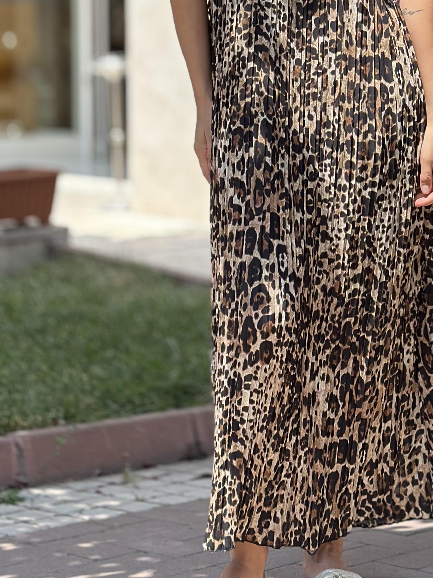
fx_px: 1902
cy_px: -86
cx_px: 325
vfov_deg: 16.6
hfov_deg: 12.9
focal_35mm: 114
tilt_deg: +1.7
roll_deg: +0.1
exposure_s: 1/1695
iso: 80
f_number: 1.78
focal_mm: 6.86
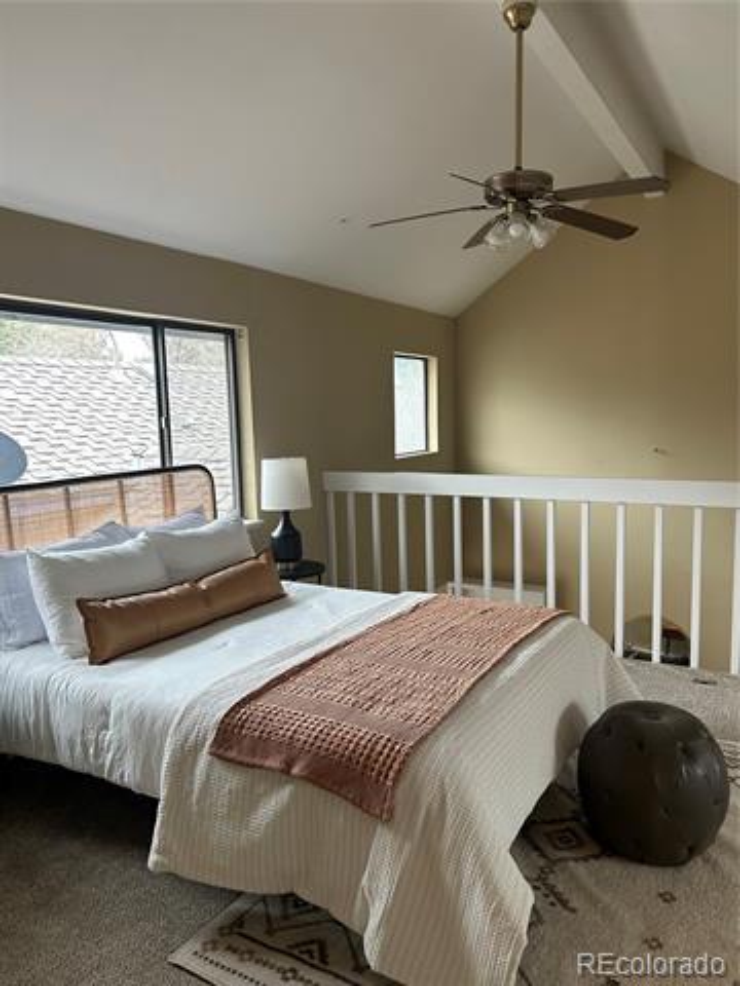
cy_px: 493
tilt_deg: -7.2
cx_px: 370
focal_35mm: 26
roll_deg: +0.4
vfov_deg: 67.3
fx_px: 741
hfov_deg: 53.1
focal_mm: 5.7
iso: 100
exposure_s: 1/120
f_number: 1.5
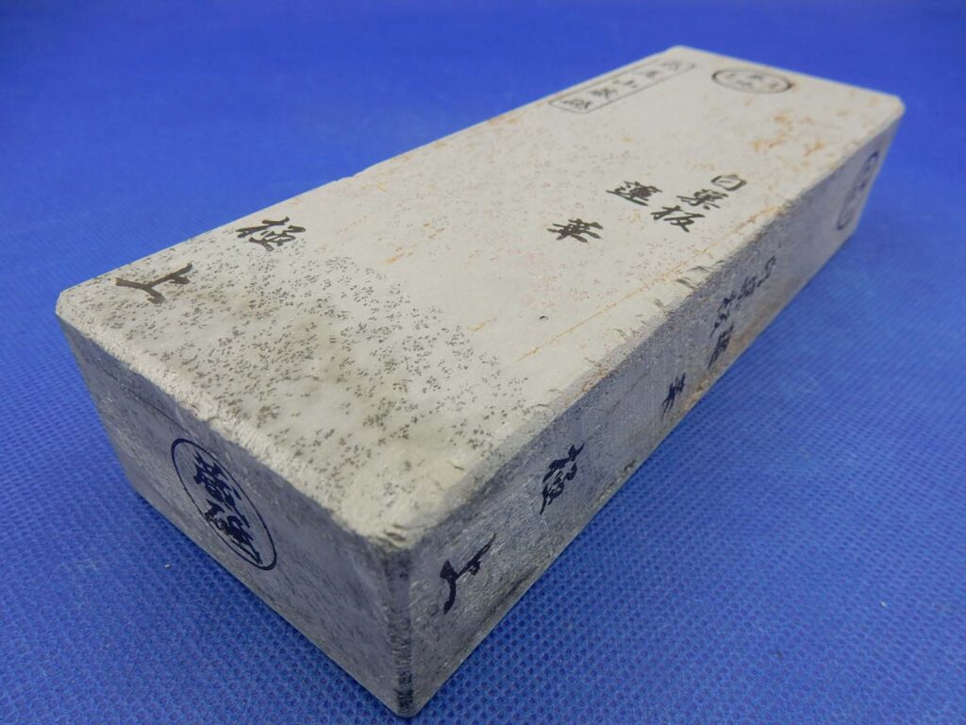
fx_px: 698
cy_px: 362
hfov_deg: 69.4
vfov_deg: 54.9
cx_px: 483
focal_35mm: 25
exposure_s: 1/100
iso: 125
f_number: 3.7
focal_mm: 4.5
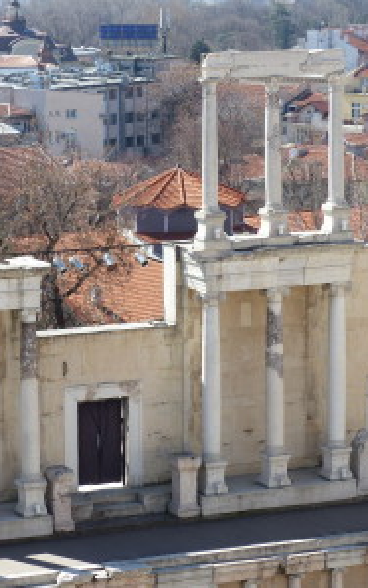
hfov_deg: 9.8
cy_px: 295
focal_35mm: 134
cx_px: 46
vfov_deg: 15.6
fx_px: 2147
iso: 100
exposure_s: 1/500
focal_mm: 16.9
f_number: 4
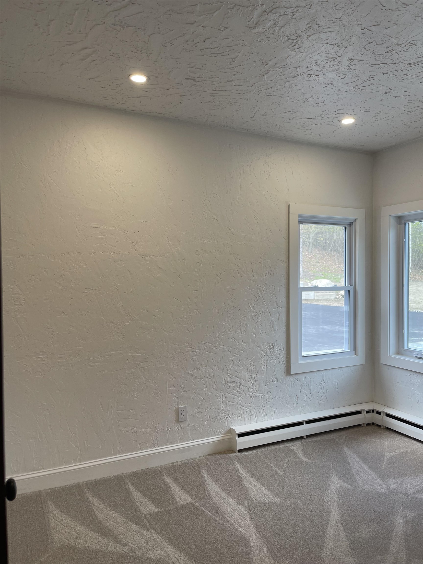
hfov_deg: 54.9
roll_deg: +0.4
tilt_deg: +0.5
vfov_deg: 69.4
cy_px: 282
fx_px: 407
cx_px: 212
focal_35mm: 25
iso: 50
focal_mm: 5.1
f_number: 1.6
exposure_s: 1/120
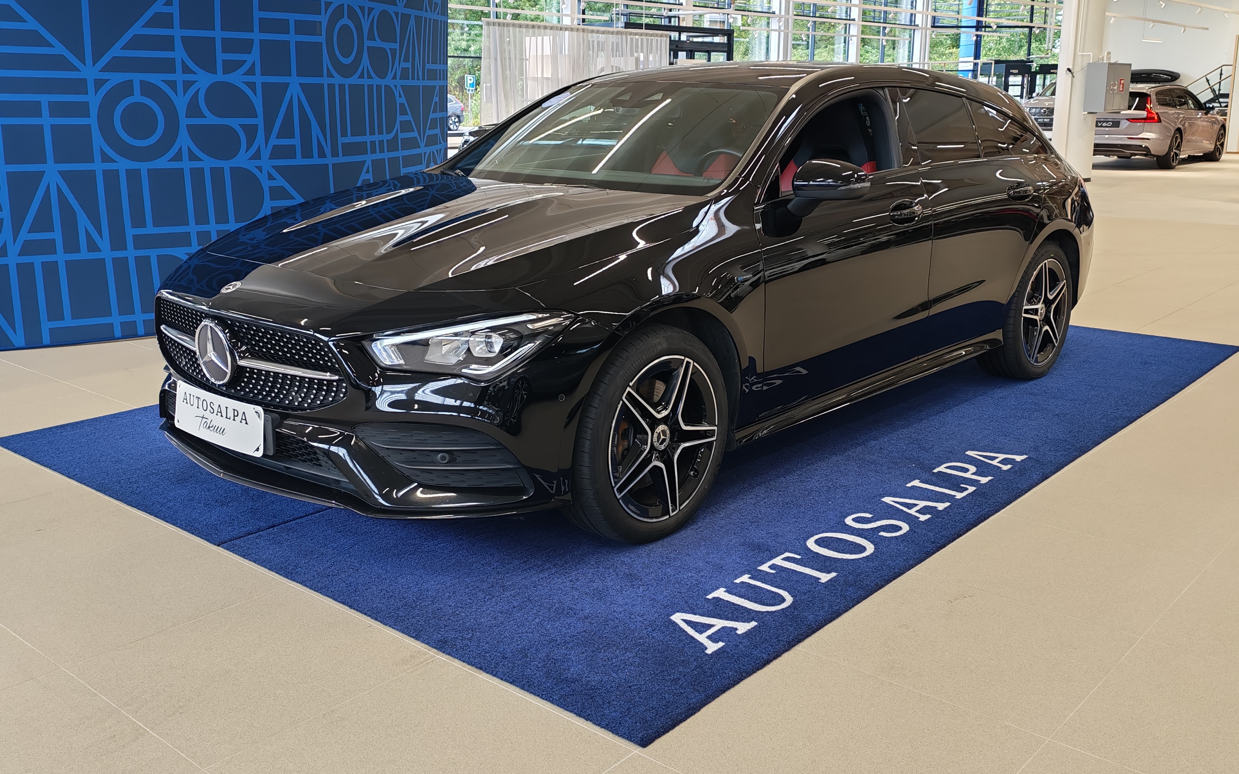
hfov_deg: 55.3
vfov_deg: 36.2
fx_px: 1182
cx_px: 620
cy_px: 336
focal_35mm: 35
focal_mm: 6.12
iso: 186
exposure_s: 1/100
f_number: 1.9
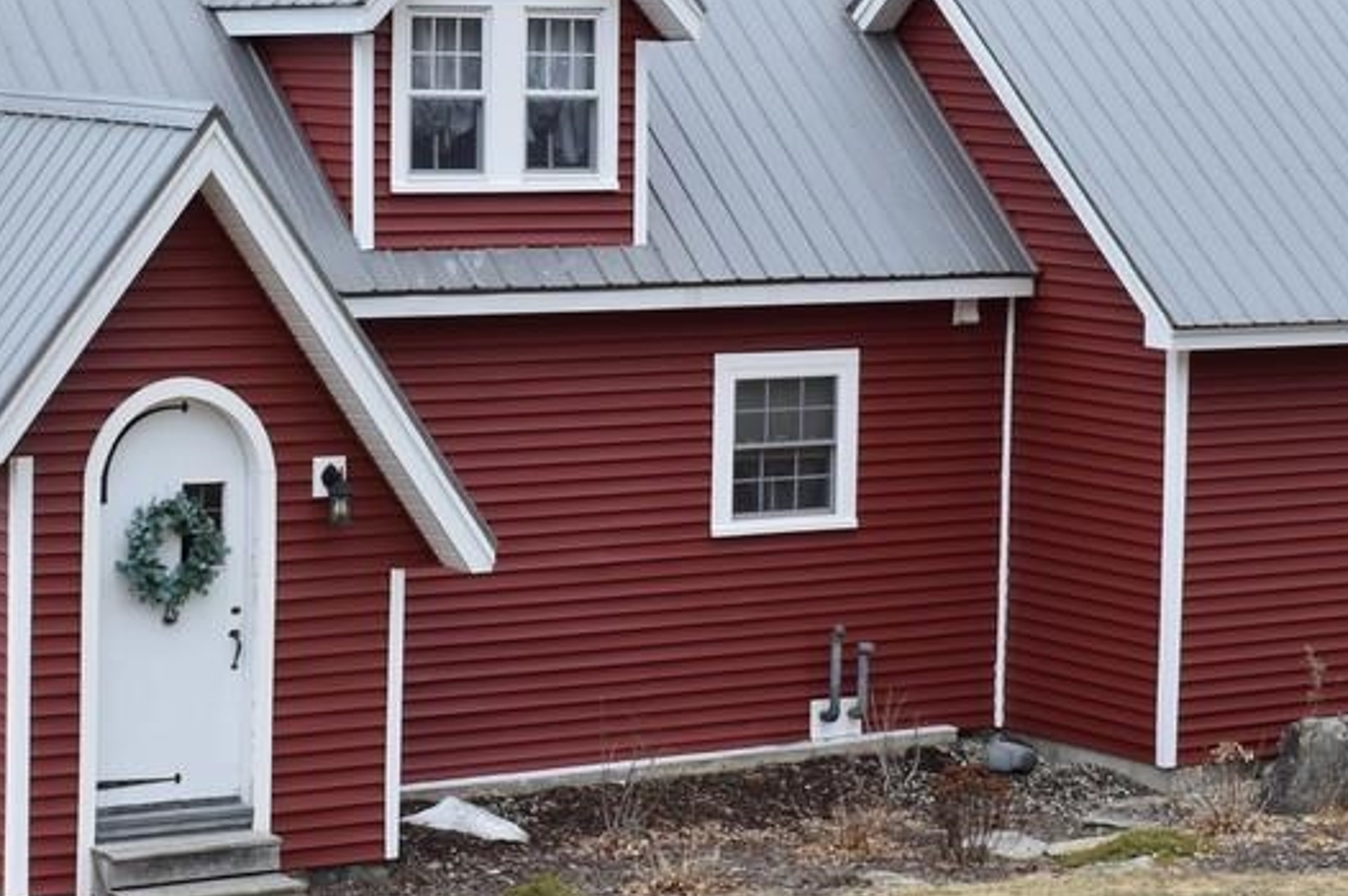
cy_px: 230
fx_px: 3972
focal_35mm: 106
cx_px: 456
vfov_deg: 12.8
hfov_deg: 19.2
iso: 100
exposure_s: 1/200
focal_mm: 31
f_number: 7.1
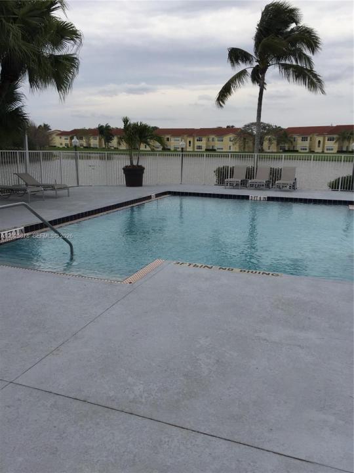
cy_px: 236
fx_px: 395
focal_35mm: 29
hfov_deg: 48.2
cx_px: 177
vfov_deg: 61.7
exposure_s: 1/1980
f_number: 2.2
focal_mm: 4.15
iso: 32
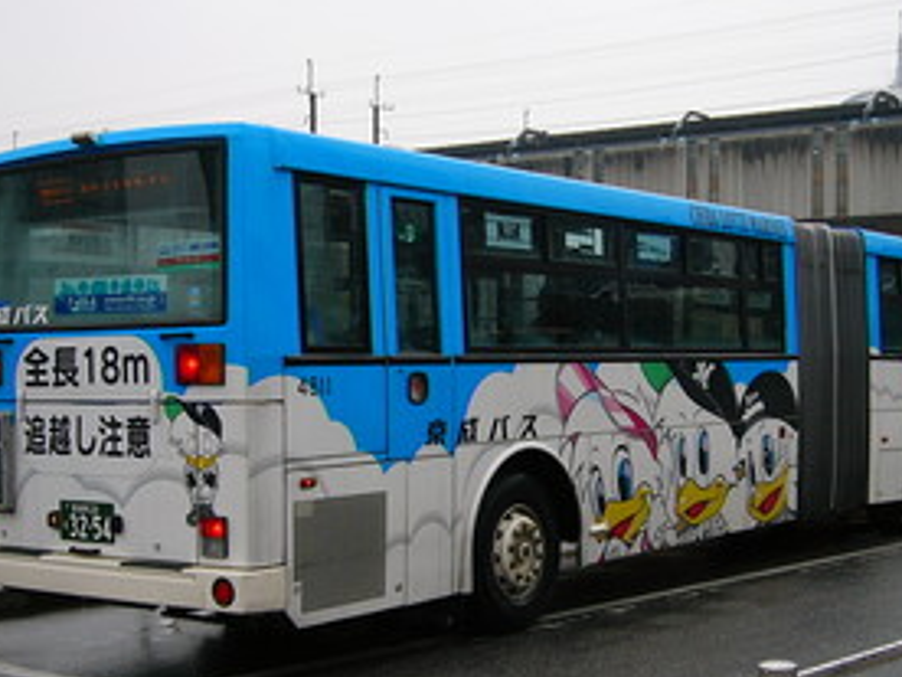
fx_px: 1485
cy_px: 402
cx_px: 556
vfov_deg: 25.6
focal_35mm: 57
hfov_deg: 33.6
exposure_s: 1/320
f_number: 2.8
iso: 50
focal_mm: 5.8
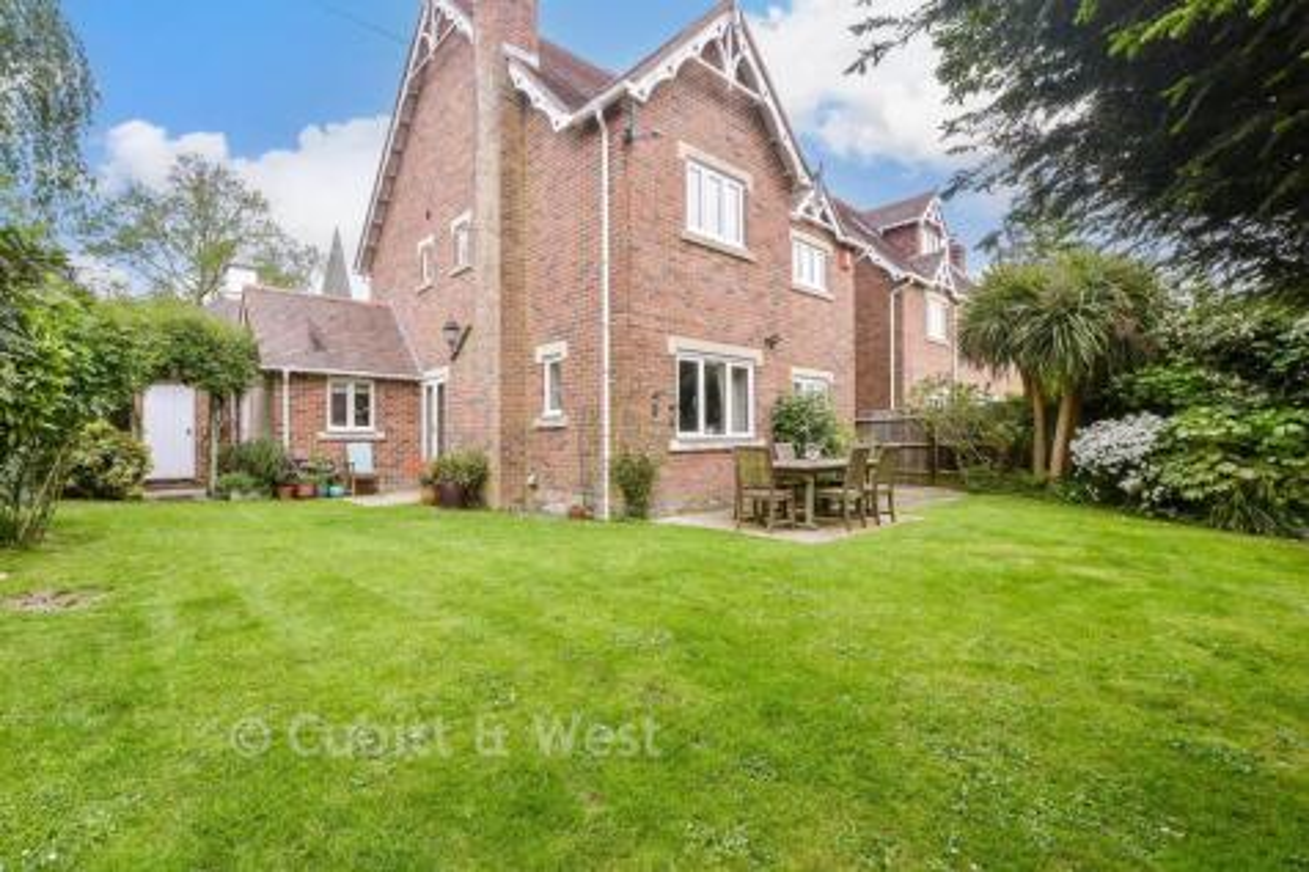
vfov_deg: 77.3
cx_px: 654
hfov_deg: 100.4
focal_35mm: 15
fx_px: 545
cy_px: 436
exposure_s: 1/160
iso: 160
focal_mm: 10
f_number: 8
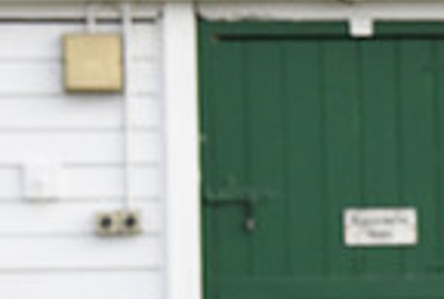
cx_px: 768
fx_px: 5963
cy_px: 595
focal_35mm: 482
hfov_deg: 4.2
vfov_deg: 2.9
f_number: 5.6
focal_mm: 120
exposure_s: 1/1000
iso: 800
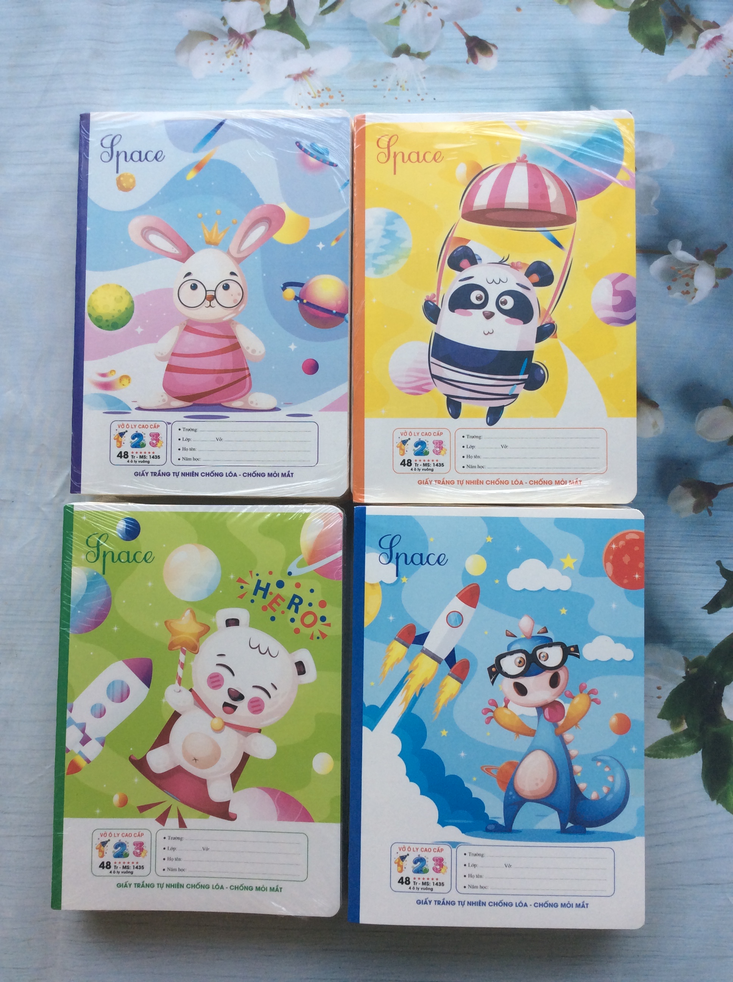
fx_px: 906
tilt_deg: -84.4
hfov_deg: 44.1
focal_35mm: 32
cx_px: 366
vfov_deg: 56.9
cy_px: 491
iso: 32
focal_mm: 3.3
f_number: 2.4
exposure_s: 1/227
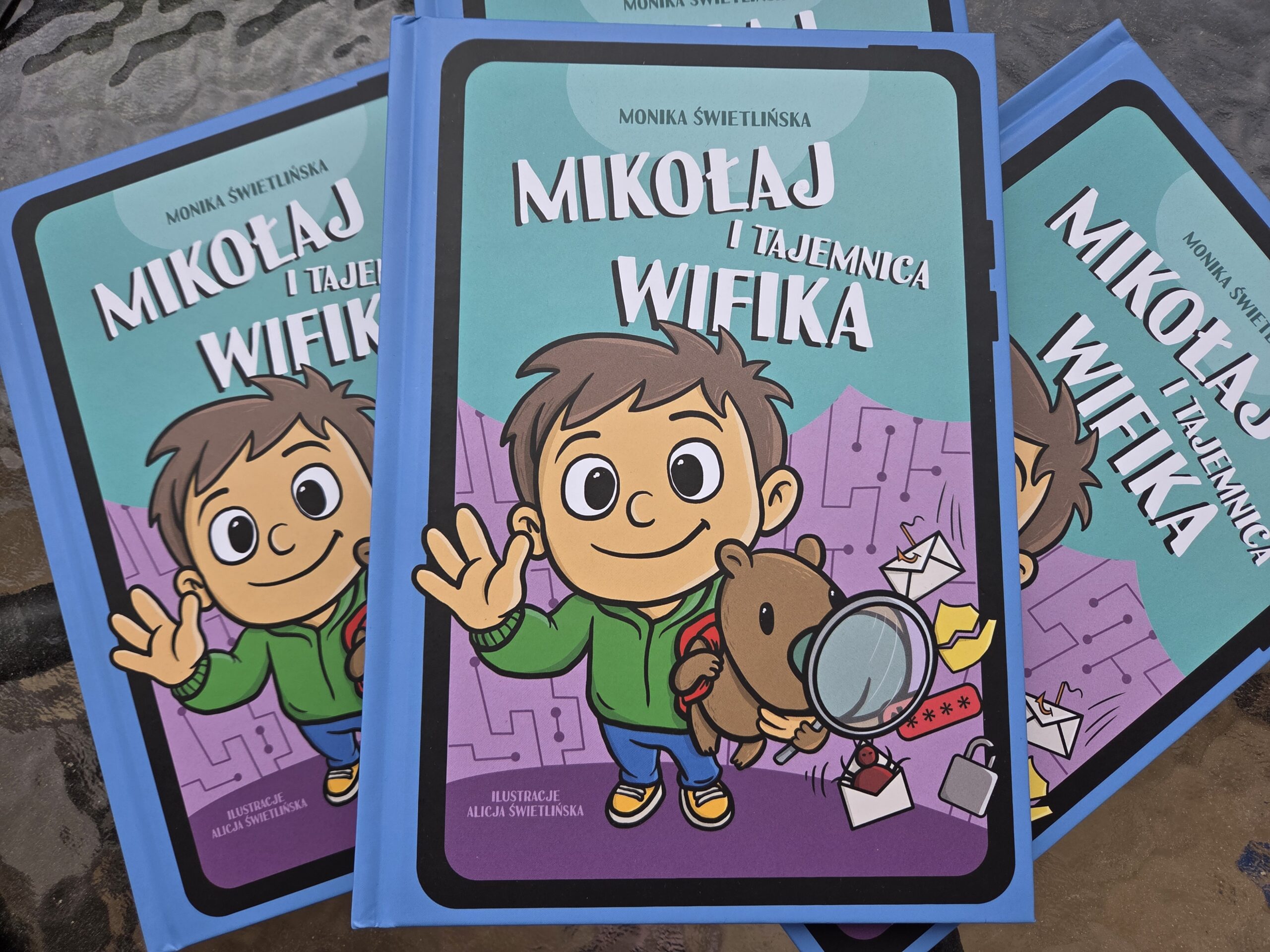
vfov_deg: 58.9
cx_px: 635
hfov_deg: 73.9
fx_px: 844
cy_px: 476
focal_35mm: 23
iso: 80
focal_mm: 5.4
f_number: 1.8
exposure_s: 1/3788
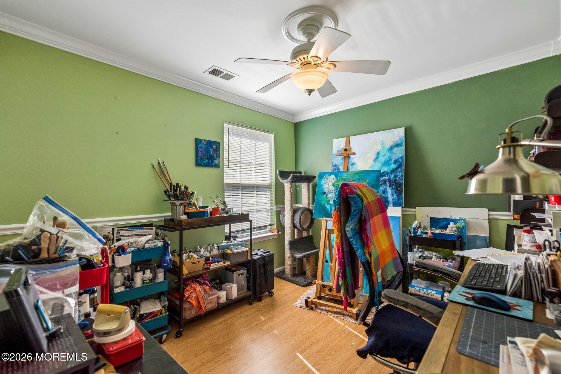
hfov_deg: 100.4
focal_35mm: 15
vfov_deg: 77.3
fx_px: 234
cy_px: 187
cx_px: 280
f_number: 7.1
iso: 1000
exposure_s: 1/250
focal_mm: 15
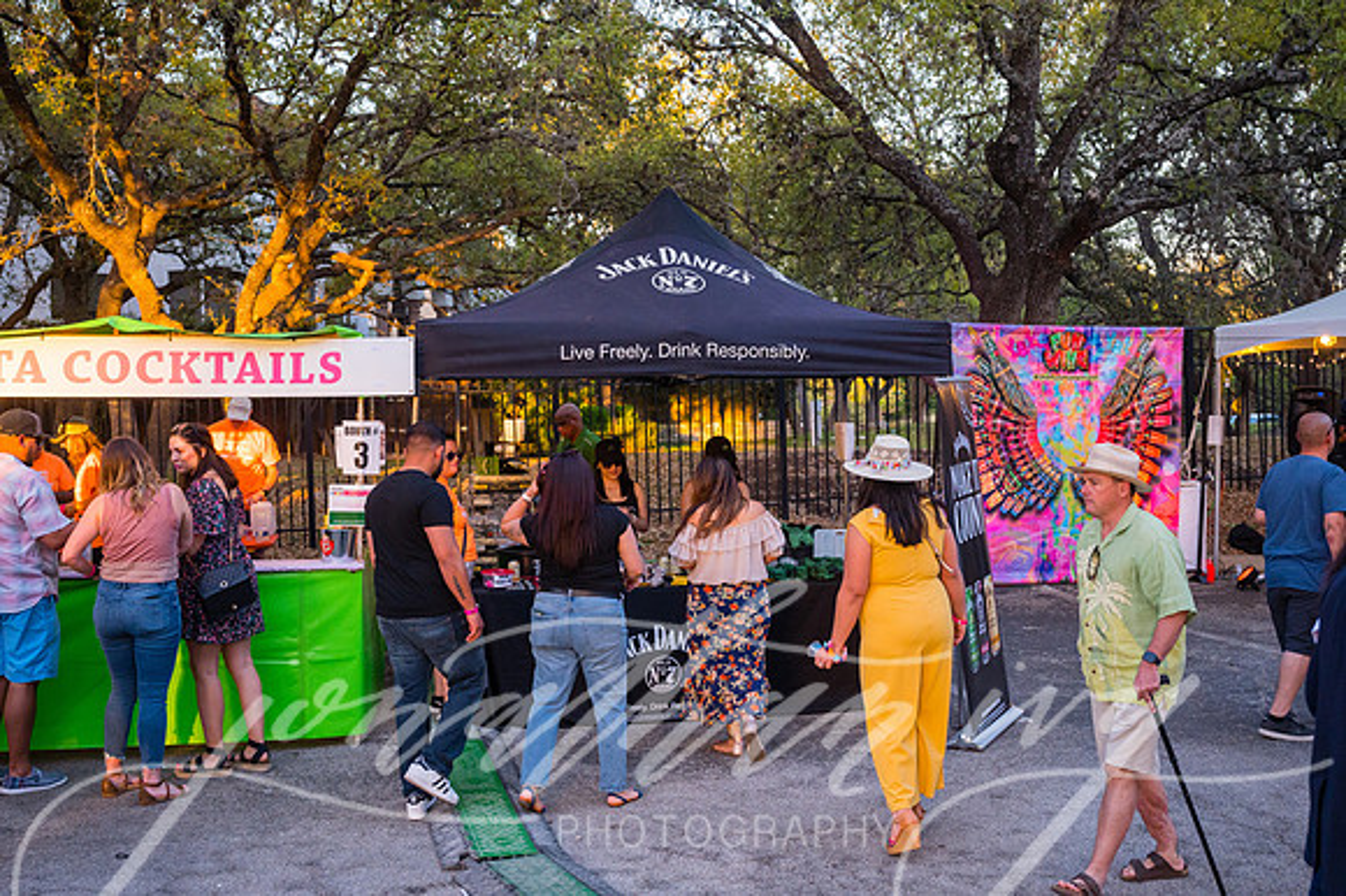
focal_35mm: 37
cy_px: 448
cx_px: 673
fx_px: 1394
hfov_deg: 51.6
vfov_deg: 35.6
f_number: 4
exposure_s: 1/1000
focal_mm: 35
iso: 1600
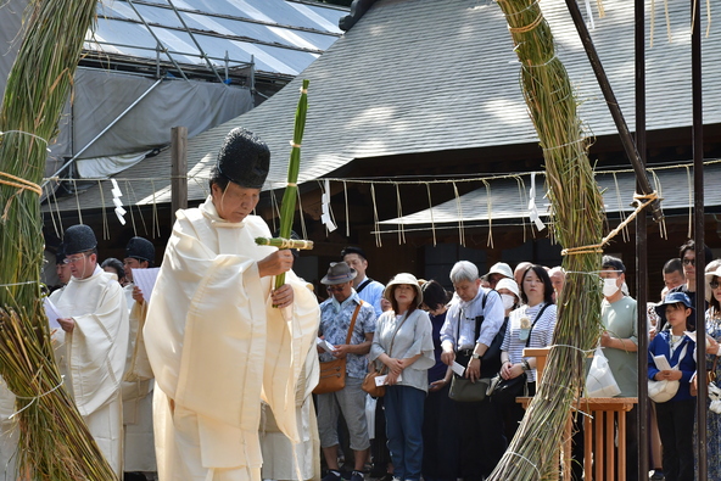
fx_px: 1683
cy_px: 240
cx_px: 360
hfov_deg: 24.2
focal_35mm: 84
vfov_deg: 16.3
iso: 1000
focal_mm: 56
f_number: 13
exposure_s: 1/750
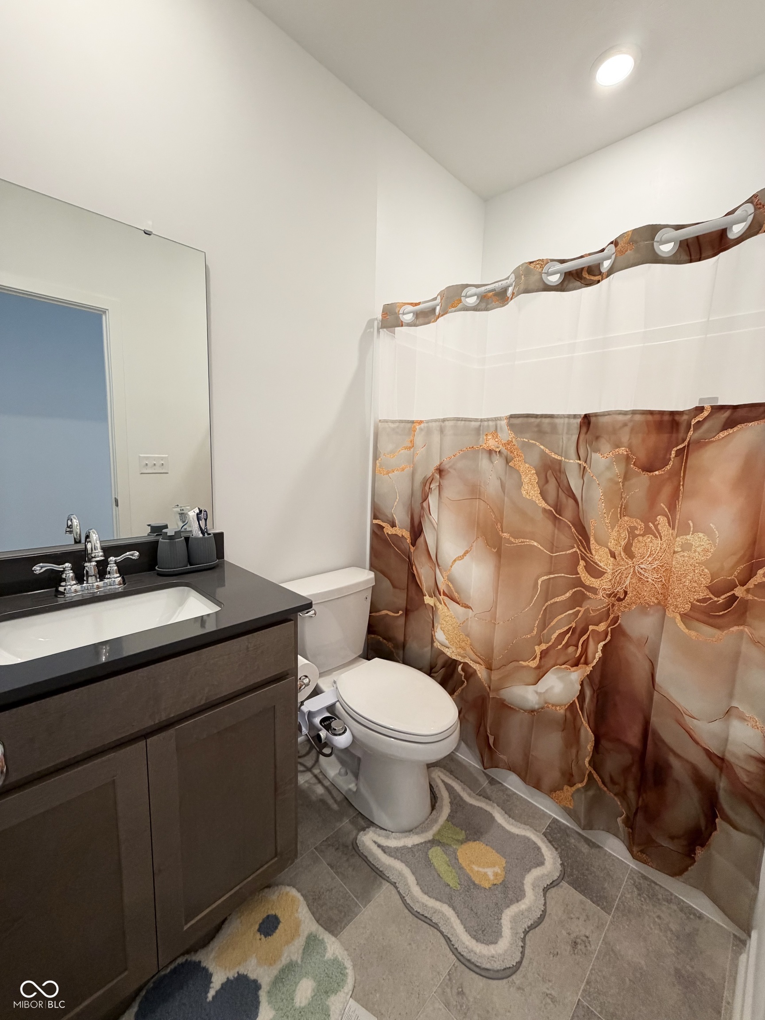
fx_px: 413
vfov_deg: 102.1
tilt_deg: -6.9
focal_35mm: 14
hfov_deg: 85.7
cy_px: 510
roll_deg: -2.2
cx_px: 382
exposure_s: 1/120
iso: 250
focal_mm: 2.22
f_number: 2.2
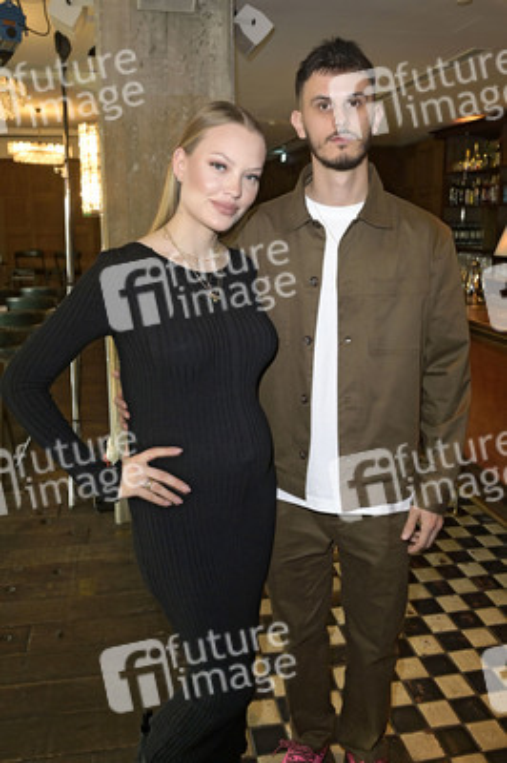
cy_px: 382
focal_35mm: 27
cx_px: 254
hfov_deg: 47.9
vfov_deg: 67.4
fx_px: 571
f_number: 5
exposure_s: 1/80
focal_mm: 27
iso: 2500
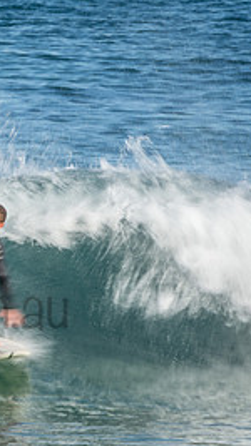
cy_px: 290
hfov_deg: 0.9
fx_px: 16166
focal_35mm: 1365
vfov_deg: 1.6
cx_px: -109
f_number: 25
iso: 100
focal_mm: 400
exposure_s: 1/20
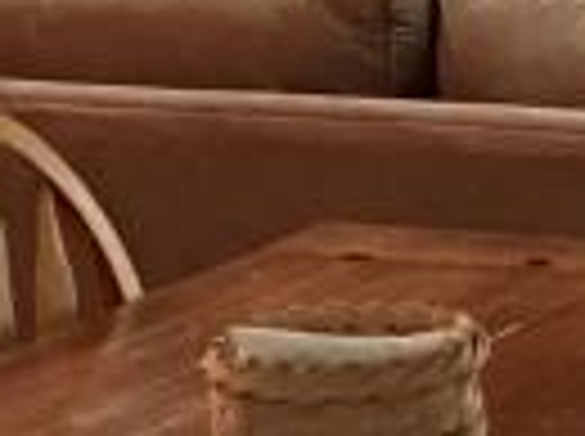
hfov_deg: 8.5
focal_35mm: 229
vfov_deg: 6.4
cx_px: 792
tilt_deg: -3.7
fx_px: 3863
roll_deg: +1.2
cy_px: -238
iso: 80
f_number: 2.2
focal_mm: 4.15
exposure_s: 1/10
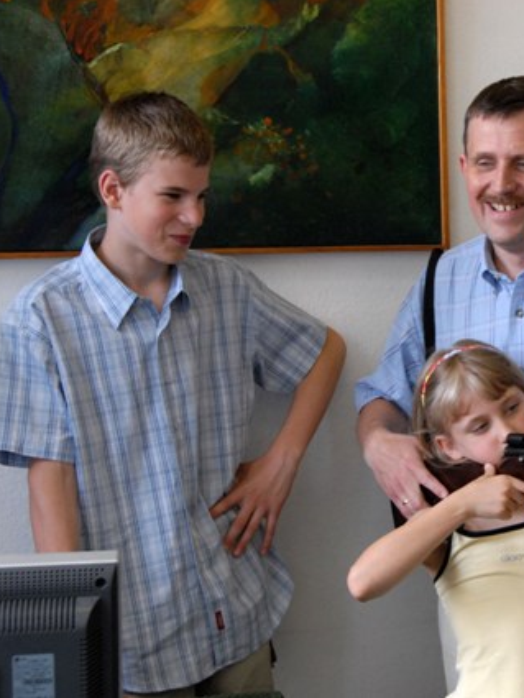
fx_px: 2280
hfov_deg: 13.0
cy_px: 348
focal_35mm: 113
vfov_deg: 17.4
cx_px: 517
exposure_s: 1/160
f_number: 6.3
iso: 800
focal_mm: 52
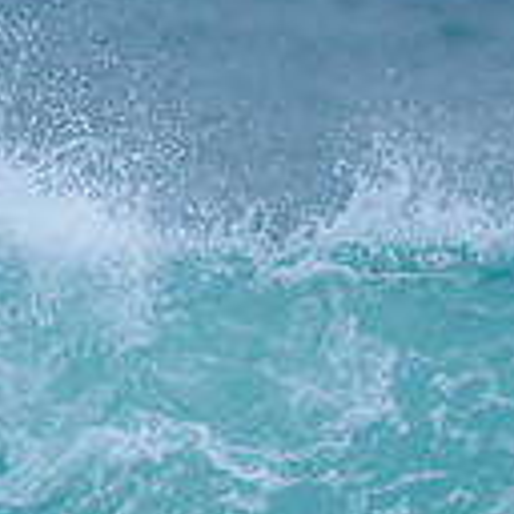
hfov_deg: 0.7
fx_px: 40587
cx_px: 899
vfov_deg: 0.7
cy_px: 515
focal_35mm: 2416
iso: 800
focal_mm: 500
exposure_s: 1/2000
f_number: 5.6
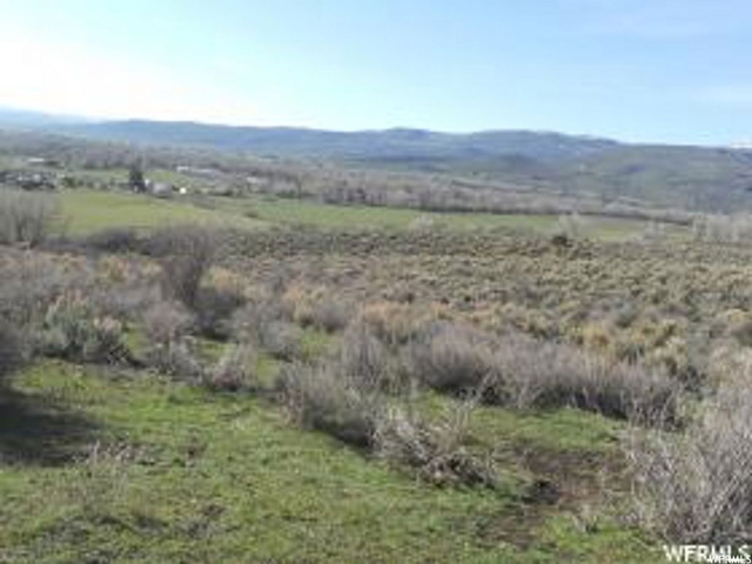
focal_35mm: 38
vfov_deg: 37.7
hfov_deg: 49.0
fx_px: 826
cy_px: 282
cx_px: 376
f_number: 3.9
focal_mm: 6.9
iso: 80
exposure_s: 1/500
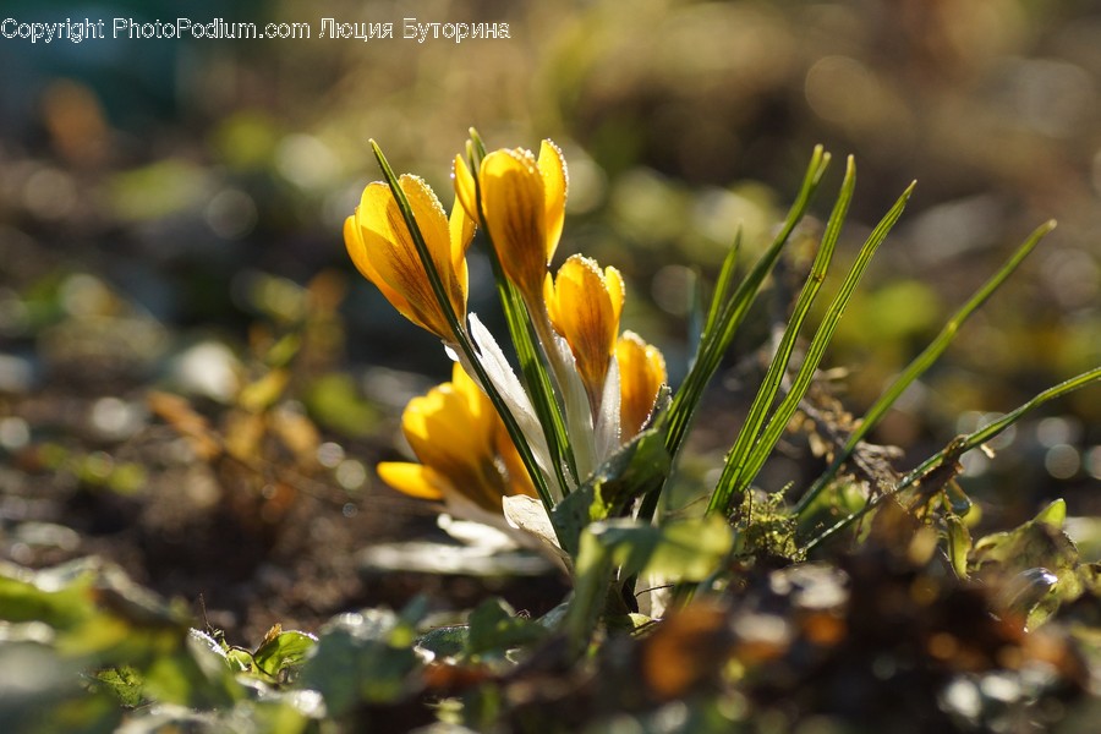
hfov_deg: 15.2
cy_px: 367
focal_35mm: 135
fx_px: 4128
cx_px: 550
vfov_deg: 10.2
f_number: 4.5
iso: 500
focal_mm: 90
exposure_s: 1/2000
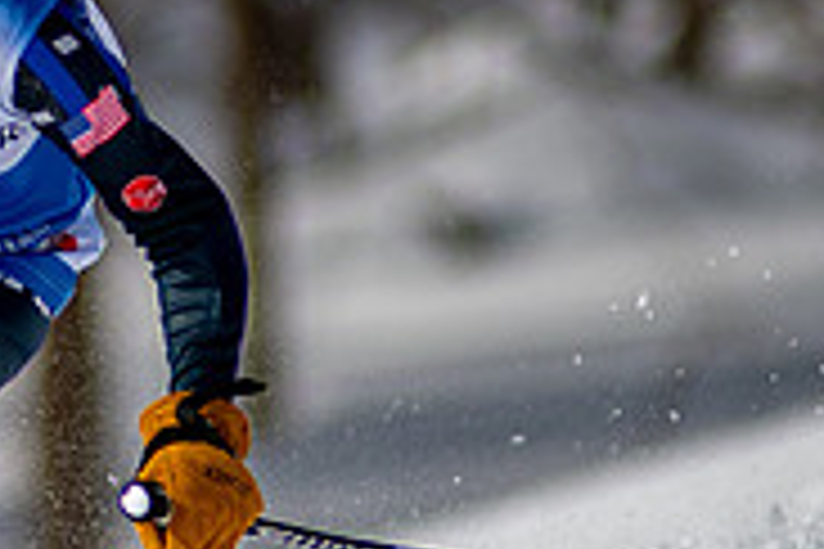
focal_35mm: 1576
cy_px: -40
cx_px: -147
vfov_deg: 0.9
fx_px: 36070
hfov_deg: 1.3
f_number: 2.8
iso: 100
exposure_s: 1/6400
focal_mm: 300
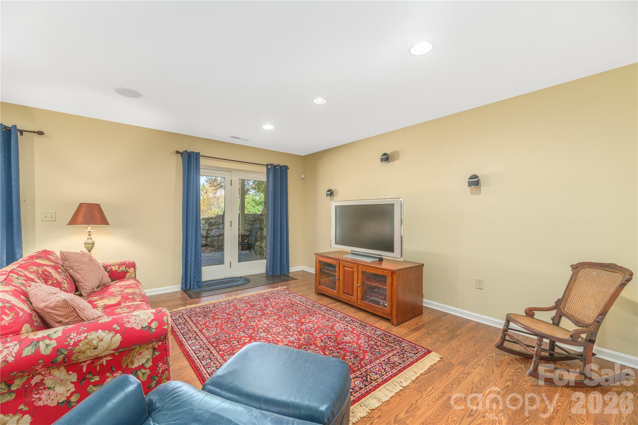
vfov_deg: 81.2
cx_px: 319
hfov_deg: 104.3
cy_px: 212
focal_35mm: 14
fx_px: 248
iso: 320
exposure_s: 1/200
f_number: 8
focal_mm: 14
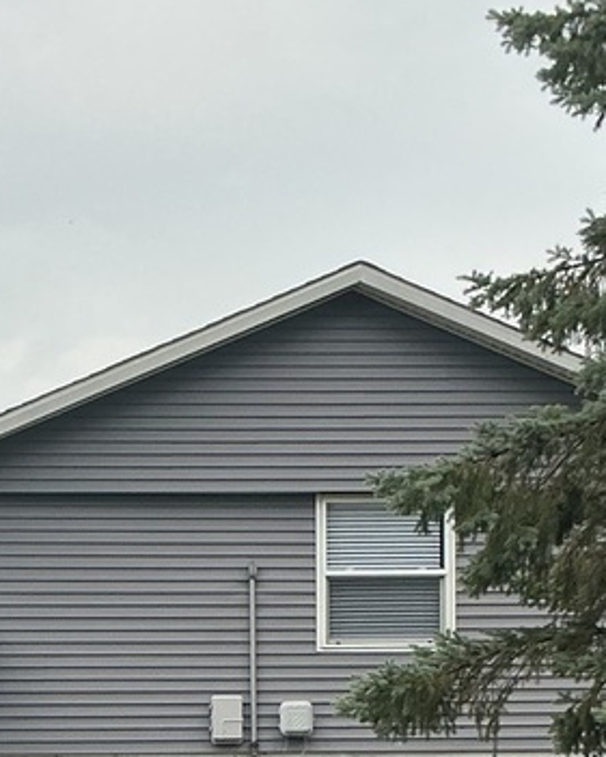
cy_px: 792
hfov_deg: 17.5
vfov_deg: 21.1
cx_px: 99
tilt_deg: +0.2
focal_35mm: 87
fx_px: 1950
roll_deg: +0.1
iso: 32
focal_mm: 3
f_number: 1.8
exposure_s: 1/120
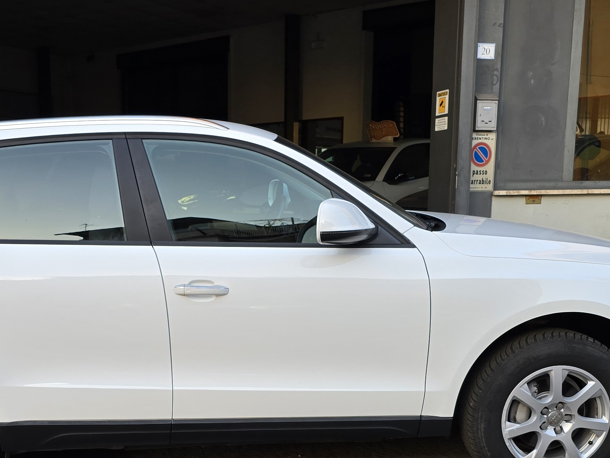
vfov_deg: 27.0
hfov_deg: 35.9
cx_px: 220
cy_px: 371
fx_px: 934
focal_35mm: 53
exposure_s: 1/180
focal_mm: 6.3
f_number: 1.7
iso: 64
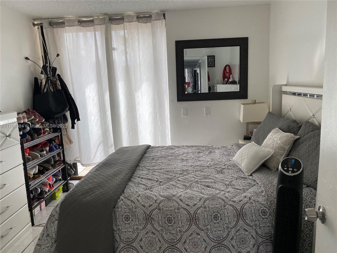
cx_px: 168
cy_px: 126
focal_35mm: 26
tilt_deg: -10.5
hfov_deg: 67.3
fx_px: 253
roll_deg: +2.0
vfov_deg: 53.1
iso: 64
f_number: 1.8
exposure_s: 1/122
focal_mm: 4.25
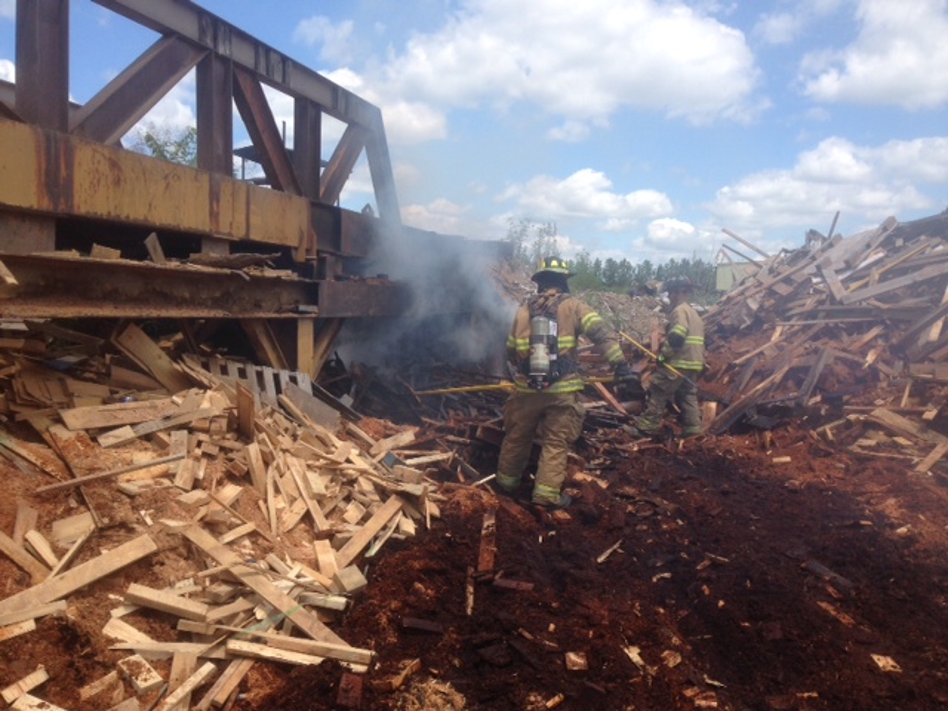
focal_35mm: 33
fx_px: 904
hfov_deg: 55.4
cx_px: 474
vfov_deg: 42.9
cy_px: 356
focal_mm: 4.12
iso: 50
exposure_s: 1/1178
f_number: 2.4
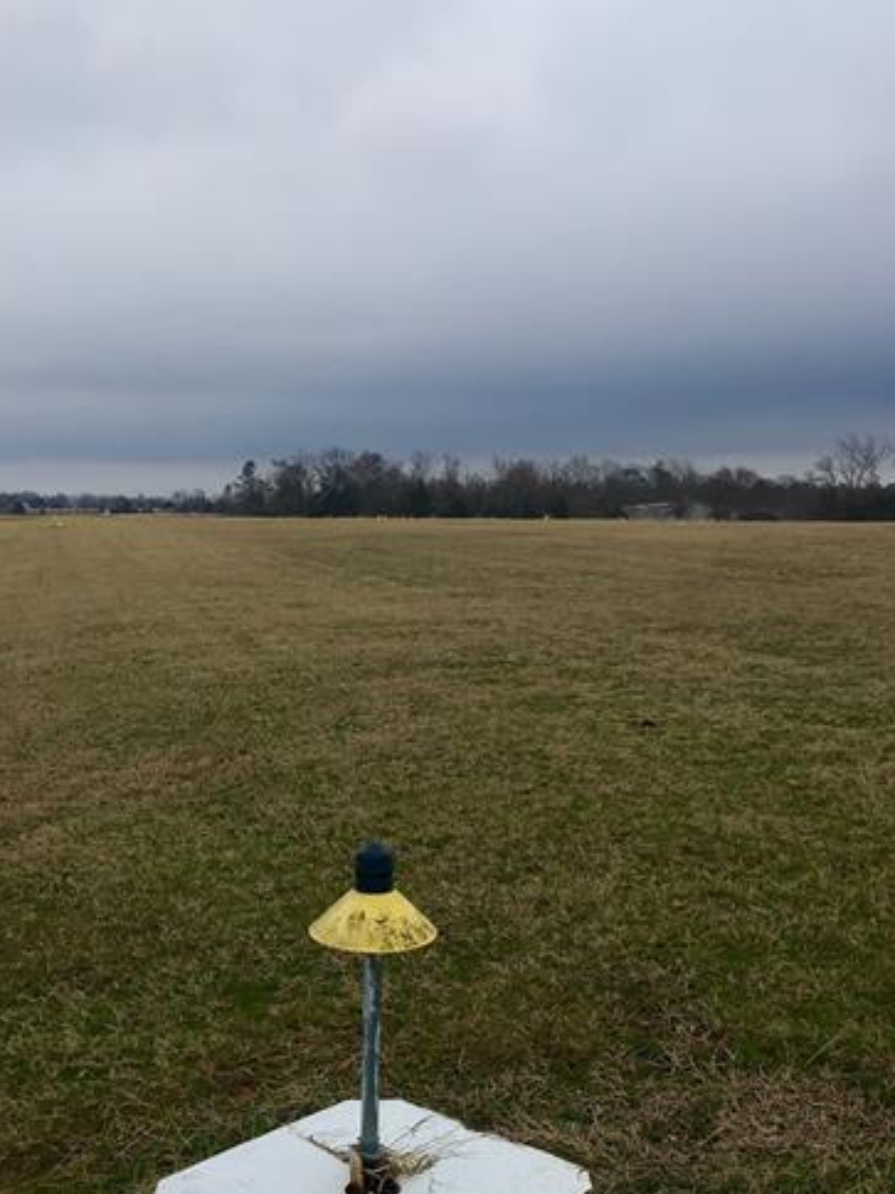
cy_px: 824
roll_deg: +0.7
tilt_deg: -9.8
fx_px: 1586
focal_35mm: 46
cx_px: 451
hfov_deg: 31.5
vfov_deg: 40.6
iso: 25
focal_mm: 4.15
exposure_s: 1/538
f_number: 2.2
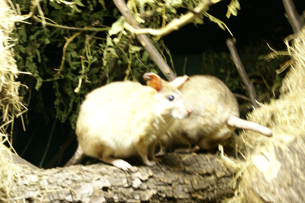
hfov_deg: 27.0
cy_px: 102
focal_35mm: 75
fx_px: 635
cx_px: 152
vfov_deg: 18.2
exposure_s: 1
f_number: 5.6
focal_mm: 50
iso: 400
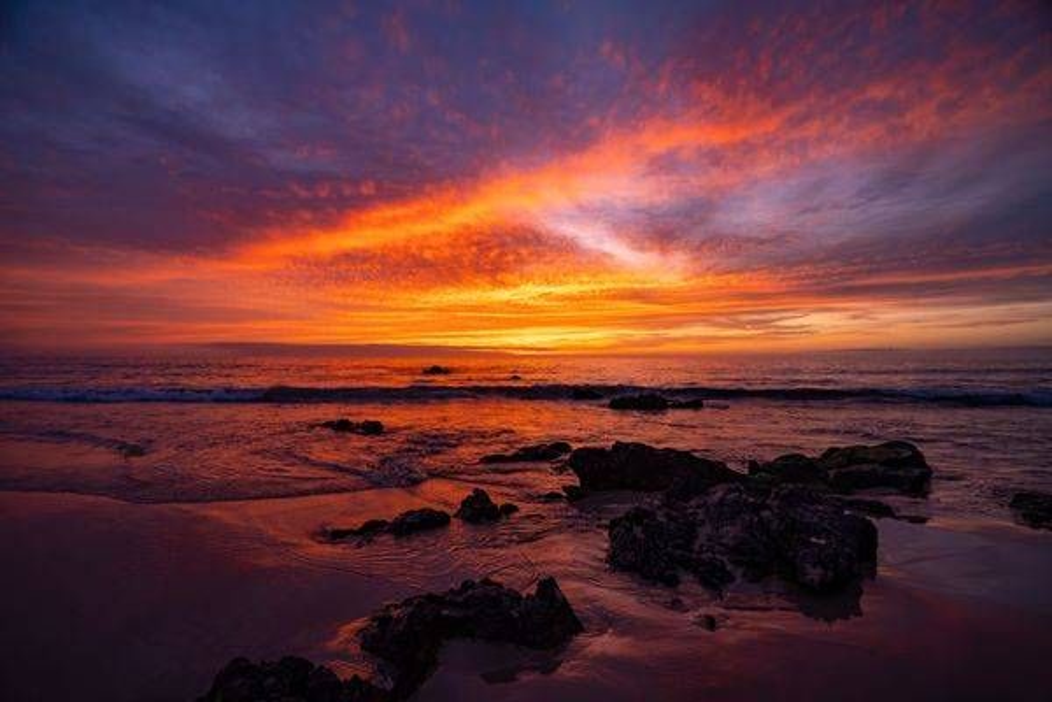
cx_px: 526
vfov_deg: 70.4
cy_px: 351
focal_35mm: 17
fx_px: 497
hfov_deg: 93.3
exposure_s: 1/500
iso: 1600
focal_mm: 17
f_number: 4.5
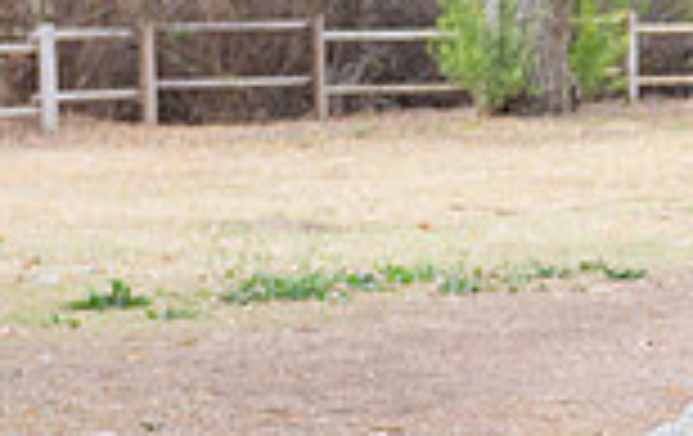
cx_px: 1102
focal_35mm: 222
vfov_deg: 5.9
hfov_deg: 9.1
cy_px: 303
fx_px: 4202
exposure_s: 1/125
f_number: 5
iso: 500
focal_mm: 58
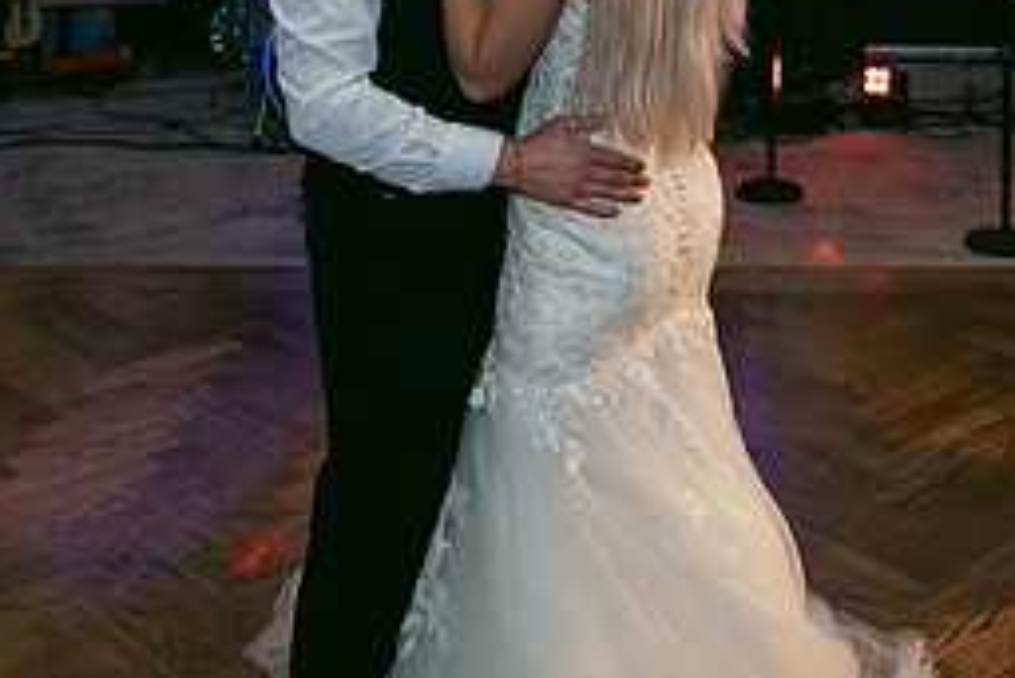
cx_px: 599
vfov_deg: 22.2
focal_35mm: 59
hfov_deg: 33.8
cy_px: 14
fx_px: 1664
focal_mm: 26
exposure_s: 1/160
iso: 640
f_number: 3.5
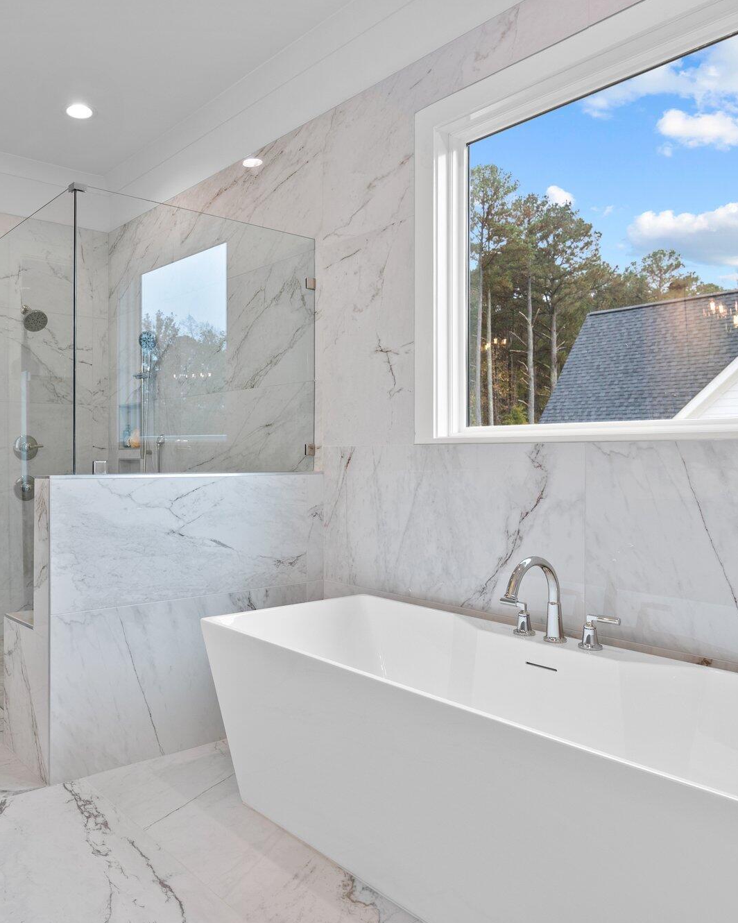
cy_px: 459
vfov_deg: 66.0
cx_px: 209
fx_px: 710
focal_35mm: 26
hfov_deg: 53.1
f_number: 6.3
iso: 400
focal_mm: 18
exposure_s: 1/25
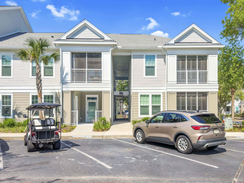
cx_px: 122
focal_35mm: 30
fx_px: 211
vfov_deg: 46.8
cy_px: 92
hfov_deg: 60.0
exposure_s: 1/6000
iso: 64
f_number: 1.8
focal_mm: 6.76
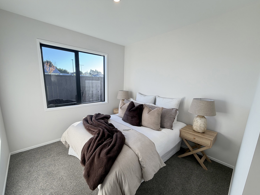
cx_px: 122
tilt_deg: -10.6
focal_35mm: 15
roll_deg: -0.9
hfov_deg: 98.0
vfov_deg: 81.6
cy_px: 104
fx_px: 113
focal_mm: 2.22
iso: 32
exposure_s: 1/100
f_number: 2.2
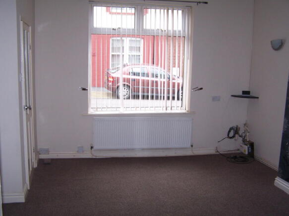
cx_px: 144
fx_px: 317
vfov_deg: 37.7
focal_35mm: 38
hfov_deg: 49.0
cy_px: 108
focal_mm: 6.3
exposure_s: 1/60
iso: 140
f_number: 2.8
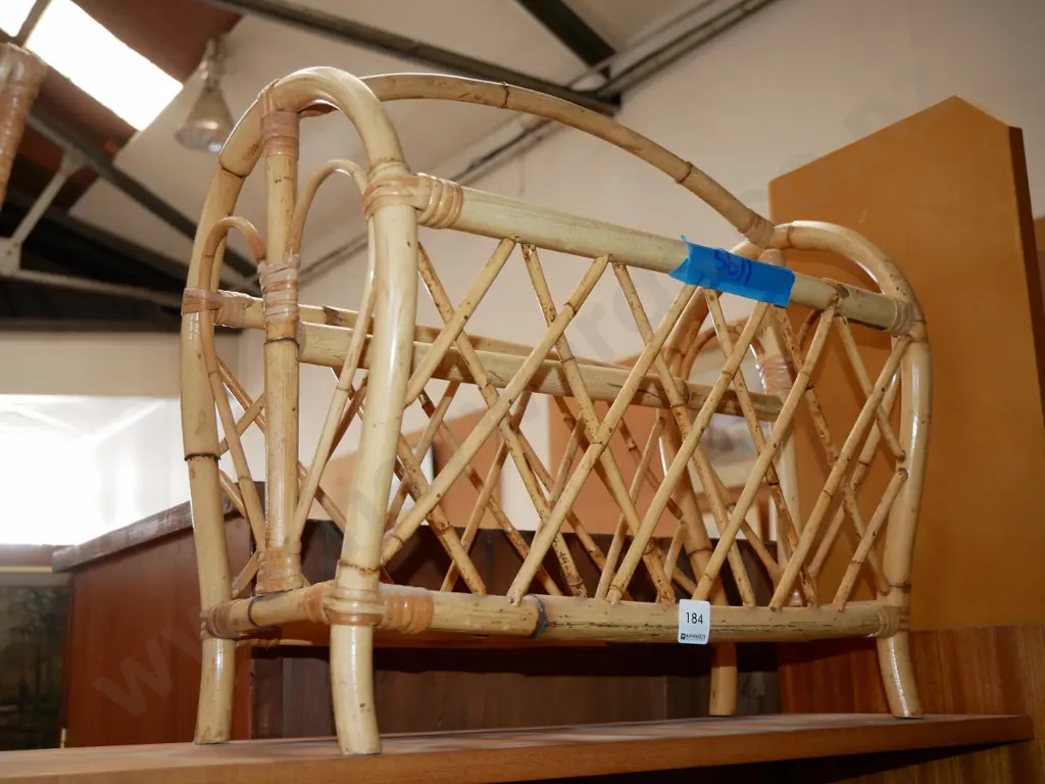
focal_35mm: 40
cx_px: 522
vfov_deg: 36.0
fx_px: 1208
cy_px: 392
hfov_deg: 46.8
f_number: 4.1
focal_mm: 20
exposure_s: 1/60
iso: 640
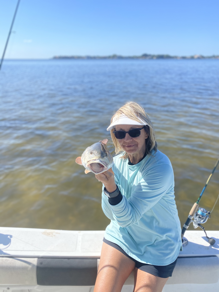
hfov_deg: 53.1
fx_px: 219
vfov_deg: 67.3
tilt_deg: -20.4
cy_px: 146
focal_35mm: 26
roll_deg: +0.6
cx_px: 110
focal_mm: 4.25
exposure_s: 1/3205
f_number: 1.8
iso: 32
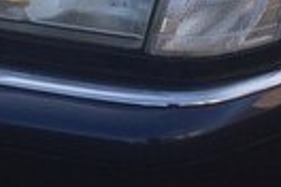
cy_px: -44
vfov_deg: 9.0
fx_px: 1179
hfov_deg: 13.4
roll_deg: -1.3
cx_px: 270
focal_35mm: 151
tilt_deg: -20.2
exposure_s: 1/494
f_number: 2.2
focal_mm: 4.15
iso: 32
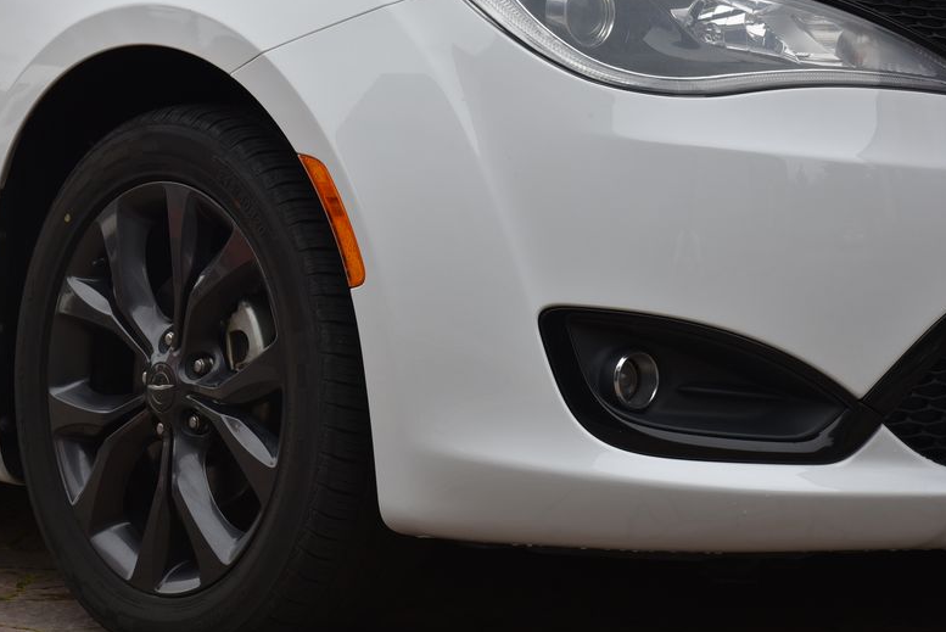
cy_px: 264
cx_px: 376
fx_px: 2839
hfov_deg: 18.9
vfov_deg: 12.7
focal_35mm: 108
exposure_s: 1/400
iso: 500
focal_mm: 82
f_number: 10
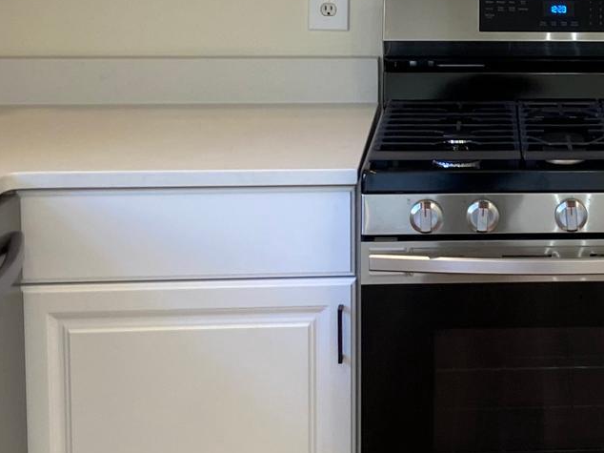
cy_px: 31
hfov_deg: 22.2
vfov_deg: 17.3
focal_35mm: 84
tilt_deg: -7.4
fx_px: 1465
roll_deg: -1.5
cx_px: 635
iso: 125
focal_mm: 4.25
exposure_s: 1/120
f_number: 1.8
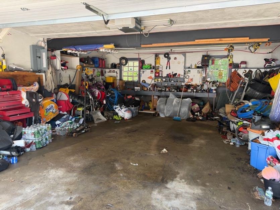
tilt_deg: -8.3
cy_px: 105
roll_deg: -0.8
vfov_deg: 56.8
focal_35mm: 24
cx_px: 140
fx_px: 194
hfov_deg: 71.6
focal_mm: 6.76
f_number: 1.78
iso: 125
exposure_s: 1/121
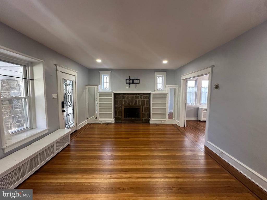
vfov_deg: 85.7
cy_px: 100
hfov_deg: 102.1
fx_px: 108
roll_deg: -0.5
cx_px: 134
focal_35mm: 14
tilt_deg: -3.5
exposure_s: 1/60
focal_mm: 2.22
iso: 200
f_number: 2.2
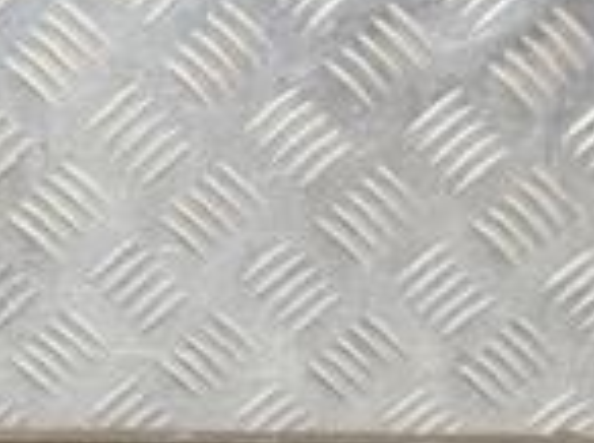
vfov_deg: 13.0
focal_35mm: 107
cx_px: 94
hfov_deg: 18.2
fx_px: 1833
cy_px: 687
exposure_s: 1/200
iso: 800
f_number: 5
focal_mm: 18
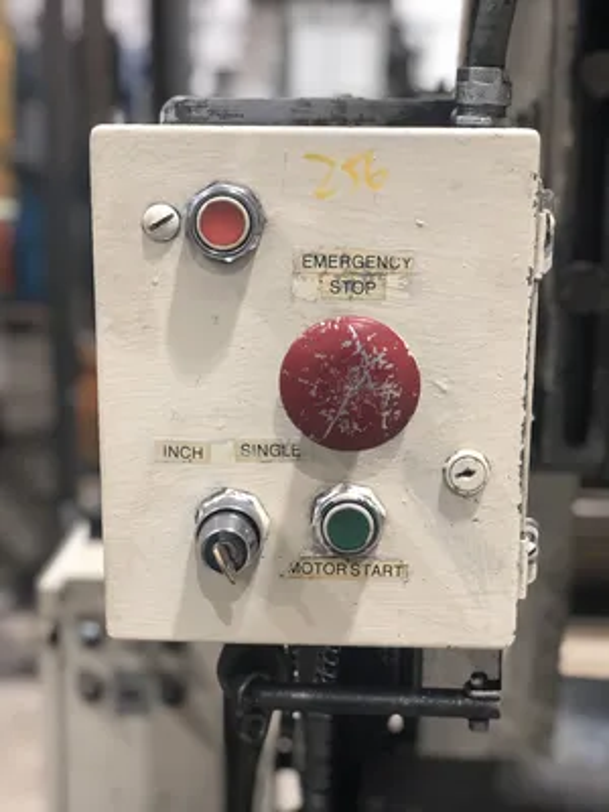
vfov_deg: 36.8
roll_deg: -1.1
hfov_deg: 28.0
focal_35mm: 52
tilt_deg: -14.5
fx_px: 1220
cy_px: 406
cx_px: 304
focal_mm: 6
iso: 100
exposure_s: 1/30
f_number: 2.4
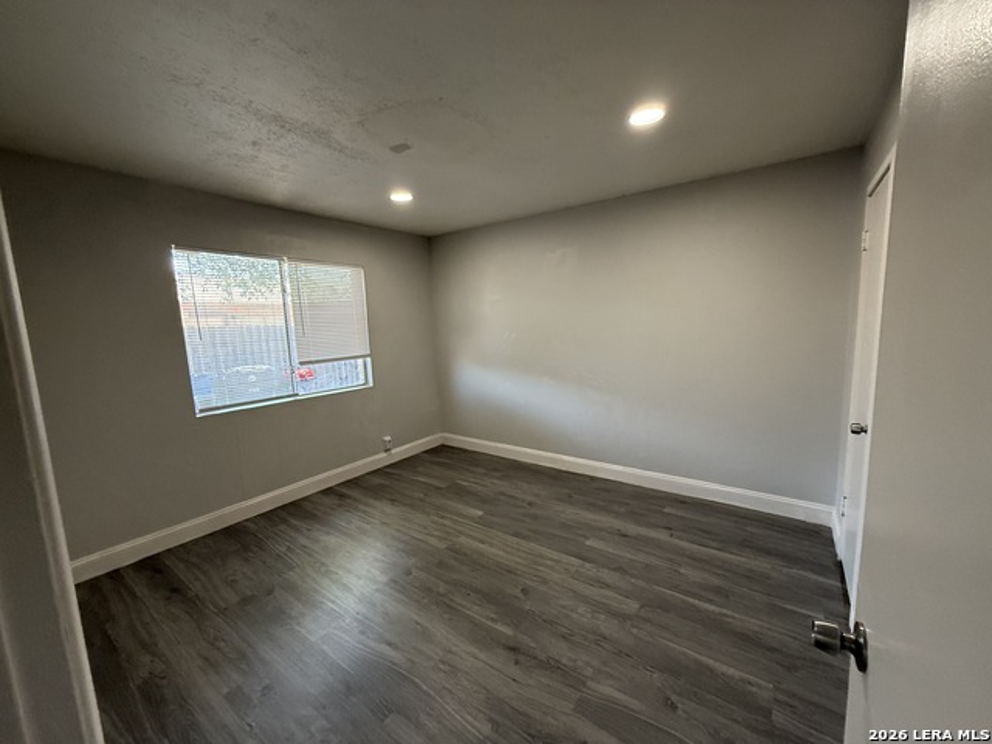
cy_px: 372
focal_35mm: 14
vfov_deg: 85.7
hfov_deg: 102.1
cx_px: 496
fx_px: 401
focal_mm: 2.22
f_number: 2.2
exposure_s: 1/120
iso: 320
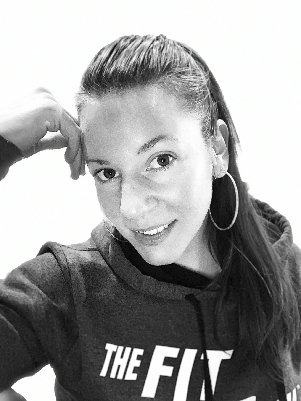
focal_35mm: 32
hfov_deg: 44.2
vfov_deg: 56.8
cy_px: 200
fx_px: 371
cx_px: 150
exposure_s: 1/29
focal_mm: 2.87
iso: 160
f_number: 2.2
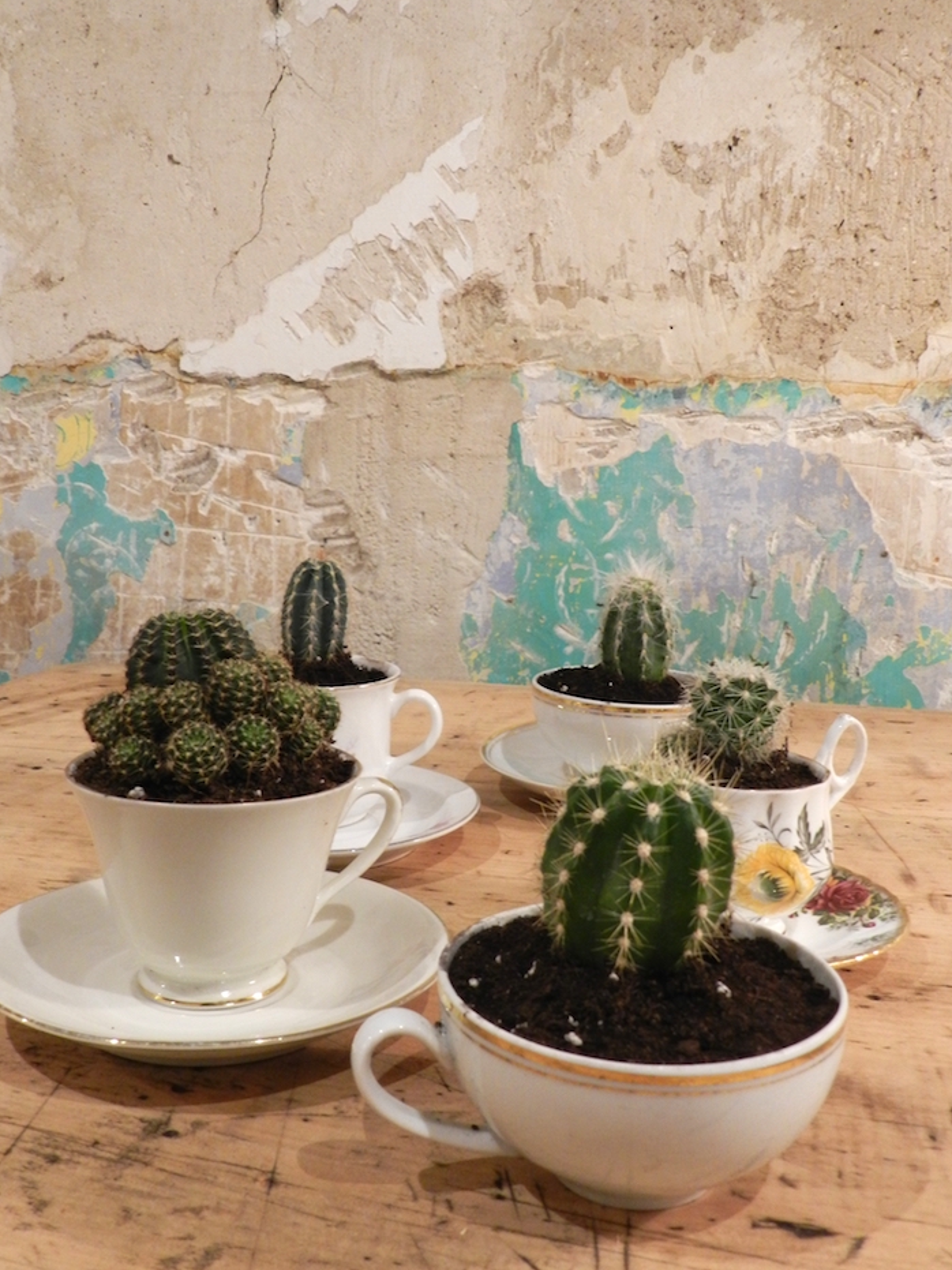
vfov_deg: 55.4
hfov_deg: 42.9
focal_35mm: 33
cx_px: 475
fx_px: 1210
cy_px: 632
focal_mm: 5.6
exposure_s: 1/13
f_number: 3.7
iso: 400
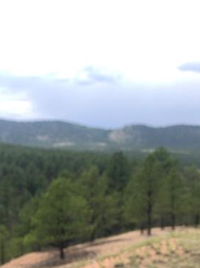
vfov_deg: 34.7
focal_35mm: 54
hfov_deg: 27.0
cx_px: 118
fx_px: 416
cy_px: 206
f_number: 1.8
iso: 25
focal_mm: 4.25
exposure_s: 1/204
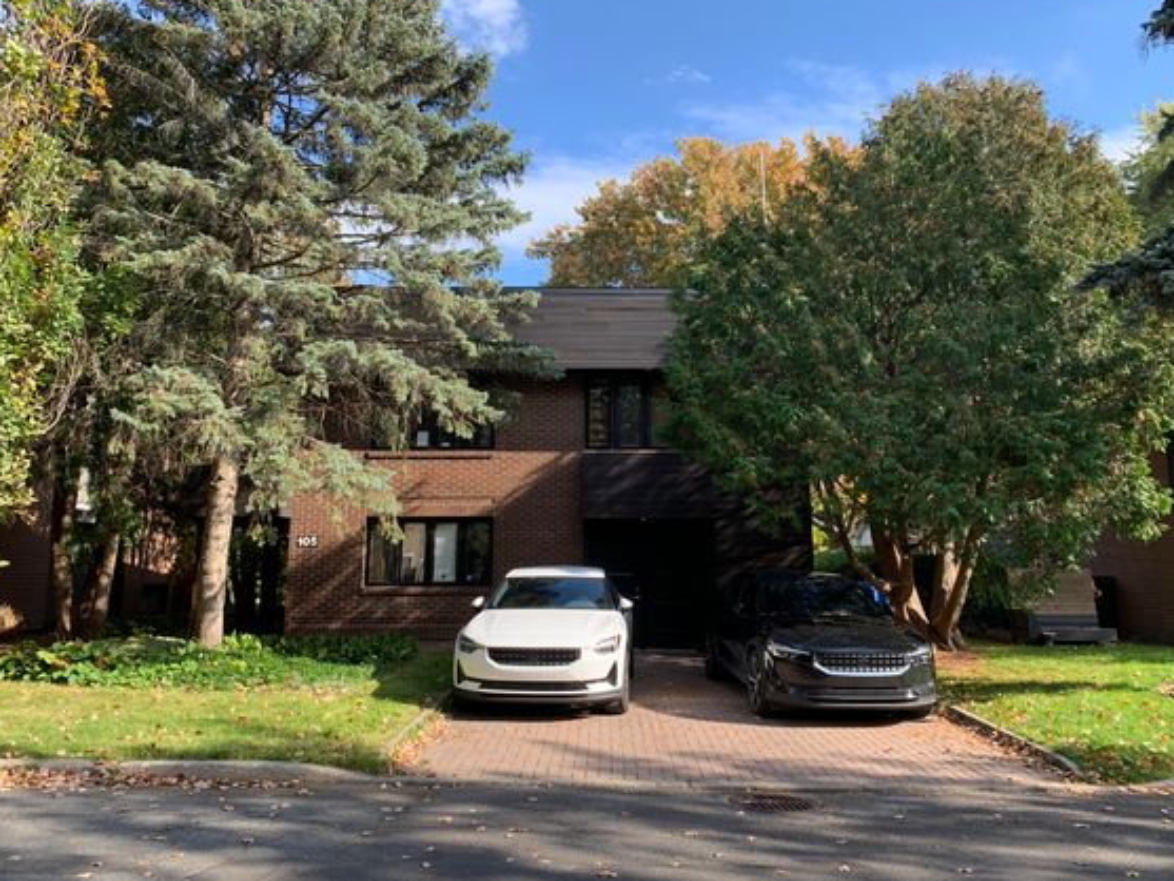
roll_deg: -0.8
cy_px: 409
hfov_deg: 63.4
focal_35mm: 28
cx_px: 580
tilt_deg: +10.1
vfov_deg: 49.7
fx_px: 950
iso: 25
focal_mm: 4.25
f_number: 1.8
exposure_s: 1/643
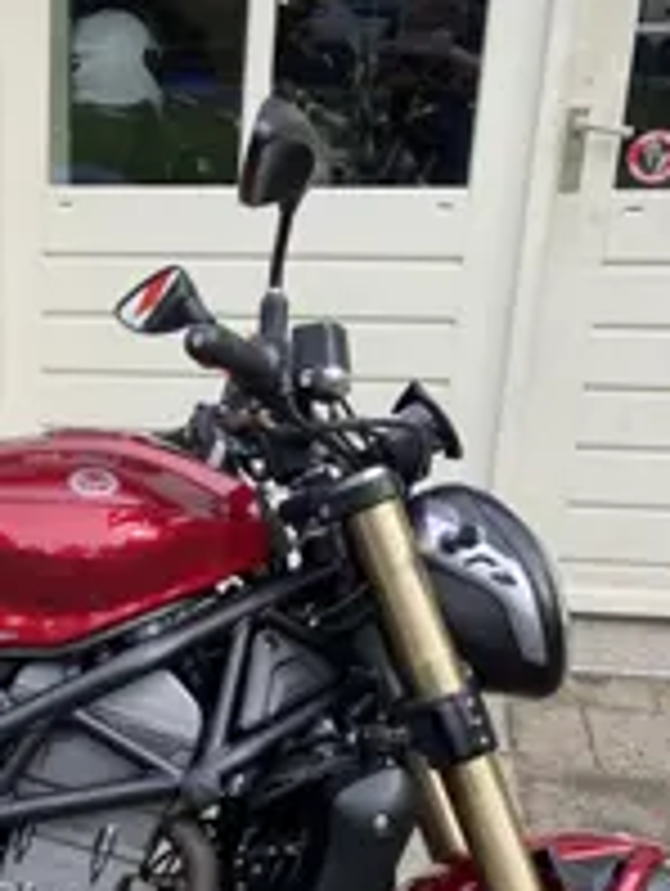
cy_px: 792
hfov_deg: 22.1
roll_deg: +0.5
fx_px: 1622
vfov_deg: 29.5
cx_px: -54
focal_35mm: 63
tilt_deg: -24.6
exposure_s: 1/398
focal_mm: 4.25
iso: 32
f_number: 1.8
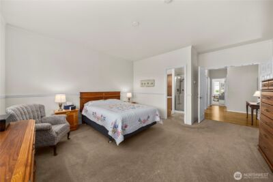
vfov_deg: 90.1
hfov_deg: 112.6
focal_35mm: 12
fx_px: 91
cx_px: 136
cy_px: 91
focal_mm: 12
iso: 1000
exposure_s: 1/8
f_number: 7.1
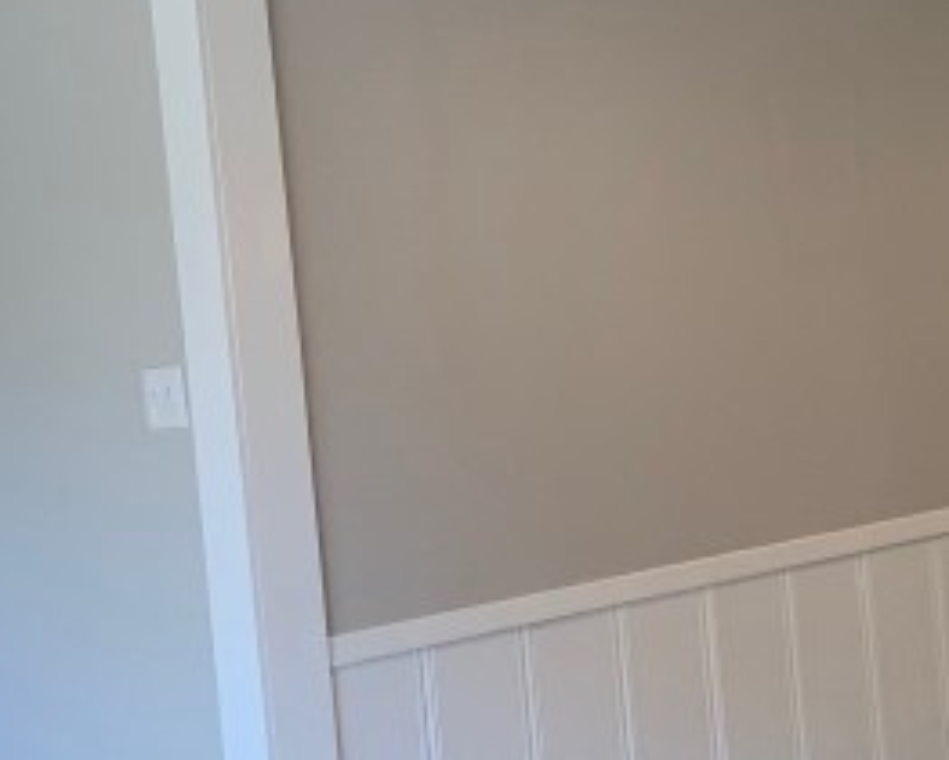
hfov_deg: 18.5
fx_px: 2783
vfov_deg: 15.6
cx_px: 1087
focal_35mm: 99
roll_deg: +4.5
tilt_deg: -3.0
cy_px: 416
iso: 80
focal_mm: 4.25
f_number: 1.8
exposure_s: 1/120
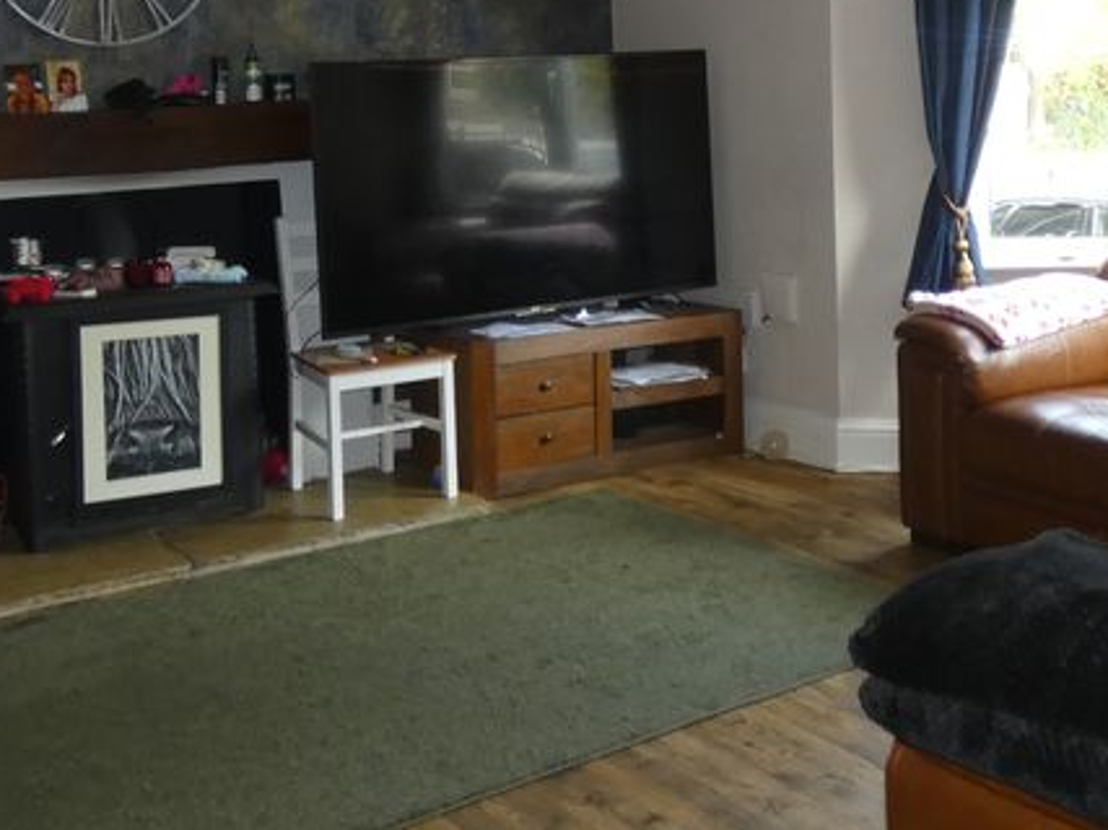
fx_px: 1536
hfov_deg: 39.3
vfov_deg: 29.6
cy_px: 169
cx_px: 714
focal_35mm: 48
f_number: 2.8
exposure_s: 1/60
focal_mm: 3.6
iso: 250
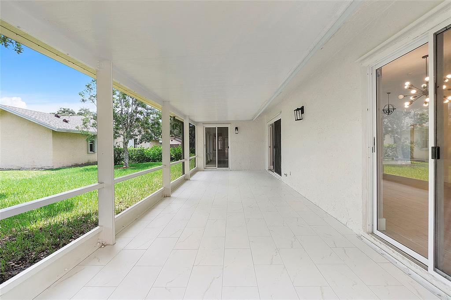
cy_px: 150
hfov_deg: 100.4
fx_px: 188
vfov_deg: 77.3
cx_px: 226
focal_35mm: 15
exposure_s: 1/80
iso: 200
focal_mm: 10
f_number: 8
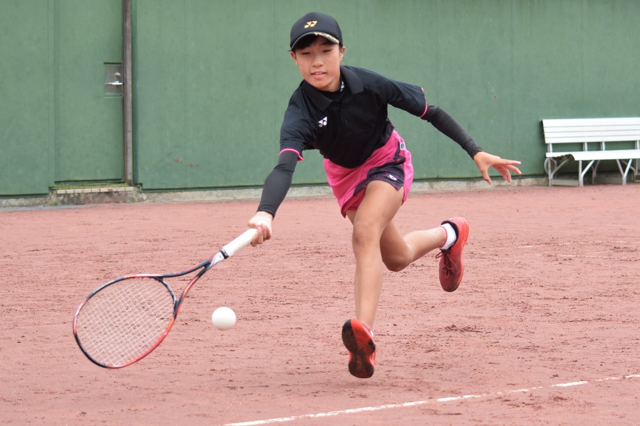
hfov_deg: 21.9
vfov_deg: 14.7
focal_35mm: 93
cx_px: 320
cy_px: 213
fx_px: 1653
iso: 800
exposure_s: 1/1600
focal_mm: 62
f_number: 4.5
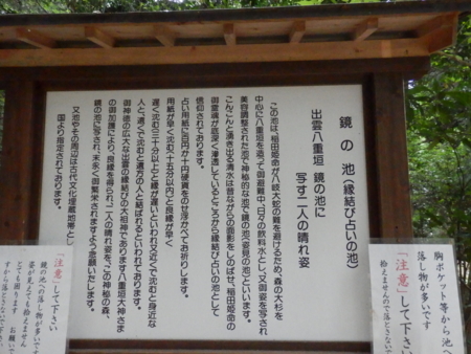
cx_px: 236
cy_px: 177
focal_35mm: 27
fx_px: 368
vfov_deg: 51.4
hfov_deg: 65.3
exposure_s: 1/500
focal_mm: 5
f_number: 3.2
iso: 2500
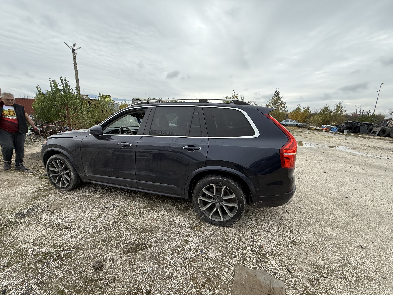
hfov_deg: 102.1
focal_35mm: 14
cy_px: 148
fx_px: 159
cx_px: 196
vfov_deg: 85.7
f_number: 2.2
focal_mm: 2.22
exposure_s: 1/518
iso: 64
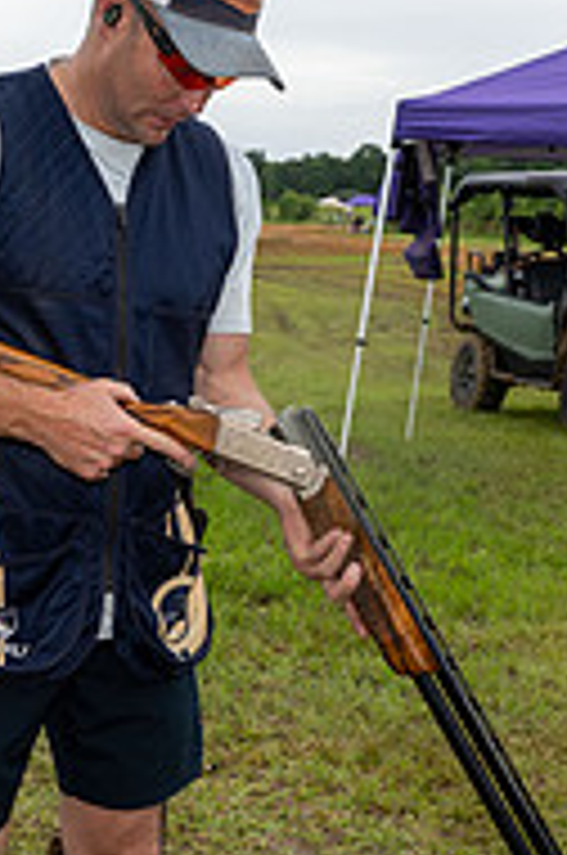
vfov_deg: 26.0
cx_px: -18
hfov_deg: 17.0
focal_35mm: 78
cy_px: 515
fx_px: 1849
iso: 100
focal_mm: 25.5
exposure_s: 1/100
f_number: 5
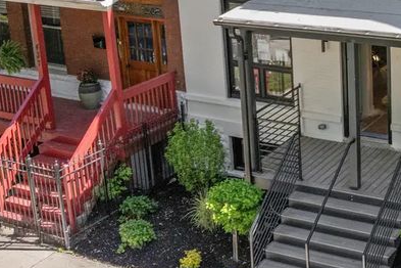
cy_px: 16
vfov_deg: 20.4
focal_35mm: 65
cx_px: 468
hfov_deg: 27.6
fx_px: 724
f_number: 2.8
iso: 170
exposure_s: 1/2000
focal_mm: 12.29
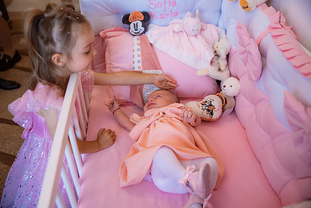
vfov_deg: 41.1
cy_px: 104
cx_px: 156
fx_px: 276
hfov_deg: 58.7
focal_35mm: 32
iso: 800
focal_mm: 32
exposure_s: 1/250
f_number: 2.8
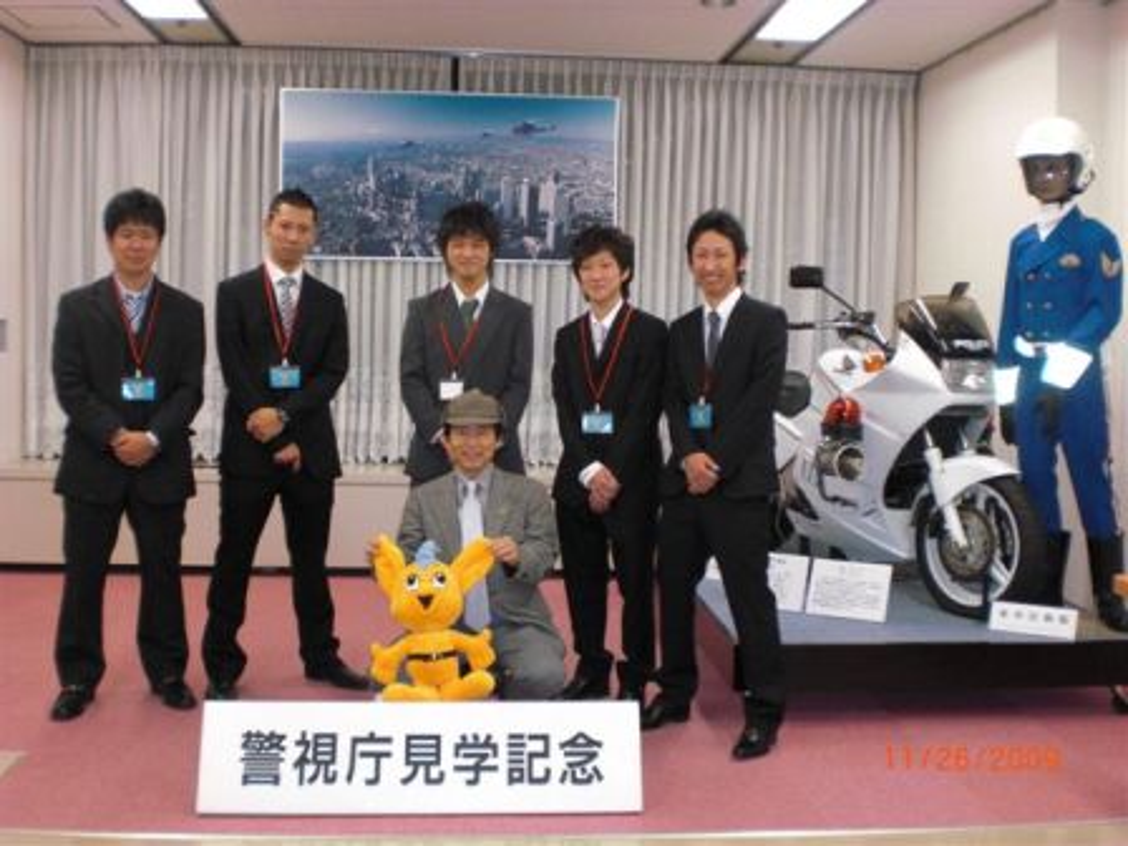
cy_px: 423
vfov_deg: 37.7
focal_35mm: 38
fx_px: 1238
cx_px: 564
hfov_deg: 49.0
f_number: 3.1
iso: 200
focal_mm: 6.3
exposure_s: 1/60
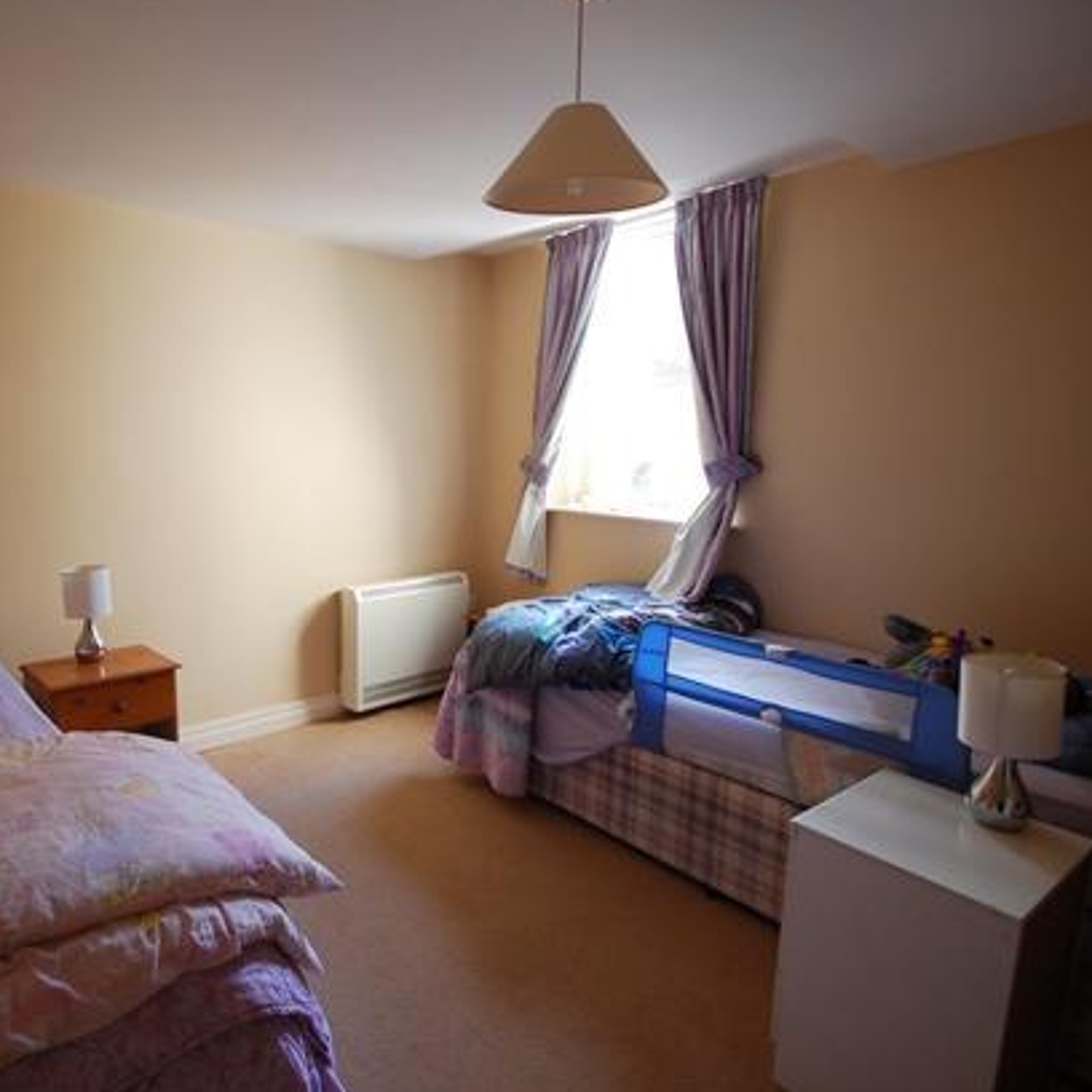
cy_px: 533
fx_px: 714
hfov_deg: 72.8
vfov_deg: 74.8
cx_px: 375
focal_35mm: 20
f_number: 4
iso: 500
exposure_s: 1/30
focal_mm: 10
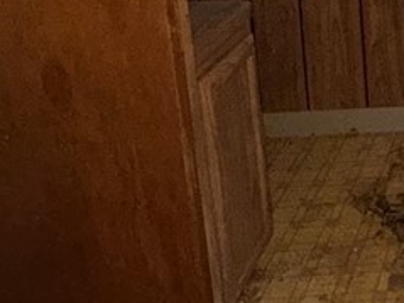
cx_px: 615
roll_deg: -0.3
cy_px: -103
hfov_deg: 24.5
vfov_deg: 21.7
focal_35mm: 60
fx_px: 700
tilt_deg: -10.2
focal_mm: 2.22
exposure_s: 1/40
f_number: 2.2
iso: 320
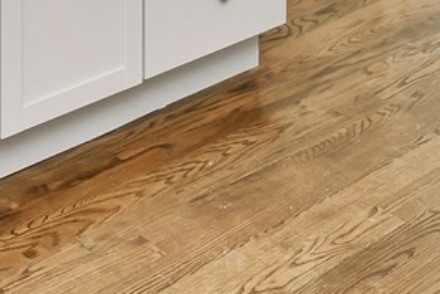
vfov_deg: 10.2
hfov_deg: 19.6
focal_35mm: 104
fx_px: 1272
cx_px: 206
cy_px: -544
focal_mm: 15
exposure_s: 1/30
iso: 200
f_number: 7.1
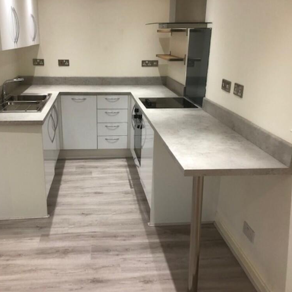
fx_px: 324
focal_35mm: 34
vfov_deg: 48.4
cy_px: 148
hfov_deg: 48.2
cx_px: 121
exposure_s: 1/25
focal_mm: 3.99
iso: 32
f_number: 1.8
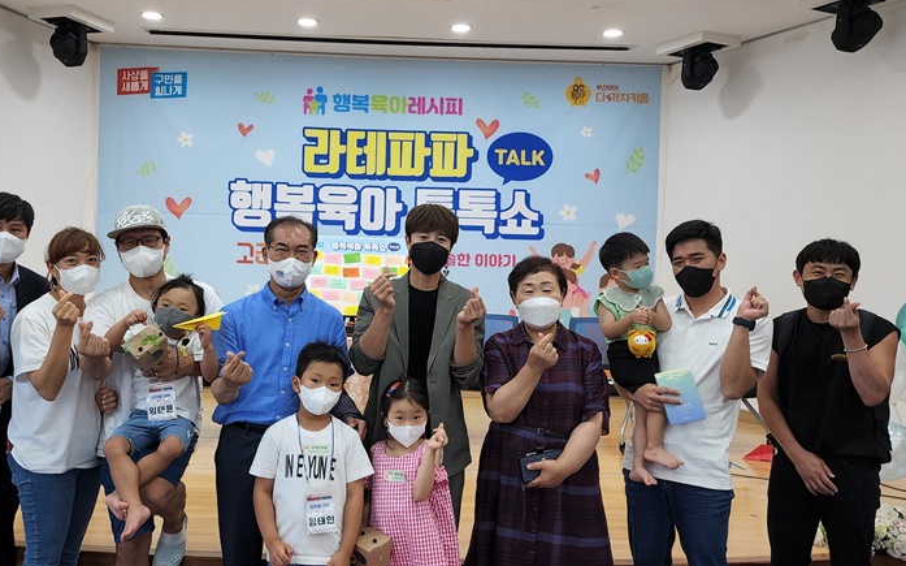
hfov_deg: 55.1
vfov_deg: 36.2
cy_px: 281
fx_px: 864
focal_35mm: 35
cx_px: 381
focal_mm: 6.4
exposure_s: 1/180
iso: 160
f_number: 1.8
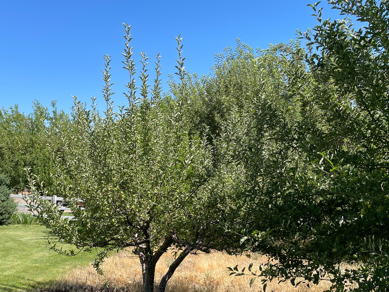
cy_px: 194
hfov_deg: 41.0
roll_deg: -0.4
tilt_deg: -3.0
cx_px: 104
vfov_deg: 31.9
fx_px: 506
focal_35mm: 45
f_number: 1.6
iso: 32
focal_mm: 4.2
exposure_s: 1/1949
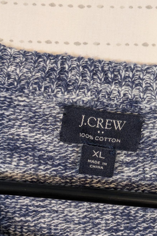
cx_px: 105
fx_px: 419
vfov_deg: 31.3
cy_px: 141
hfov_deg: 21.2
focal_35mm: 64
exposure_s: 1/120
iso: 473
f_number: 1.89
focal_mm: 5.43
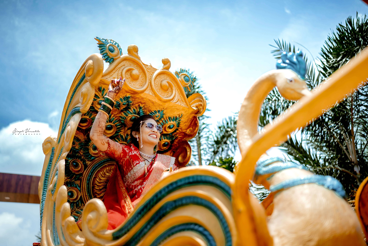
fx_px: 358
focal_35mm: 35
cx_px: 184
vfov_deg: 37.9
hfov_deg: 54.4
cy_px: 123
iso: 125
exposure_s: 1/4000
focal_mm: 35
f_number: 1.4
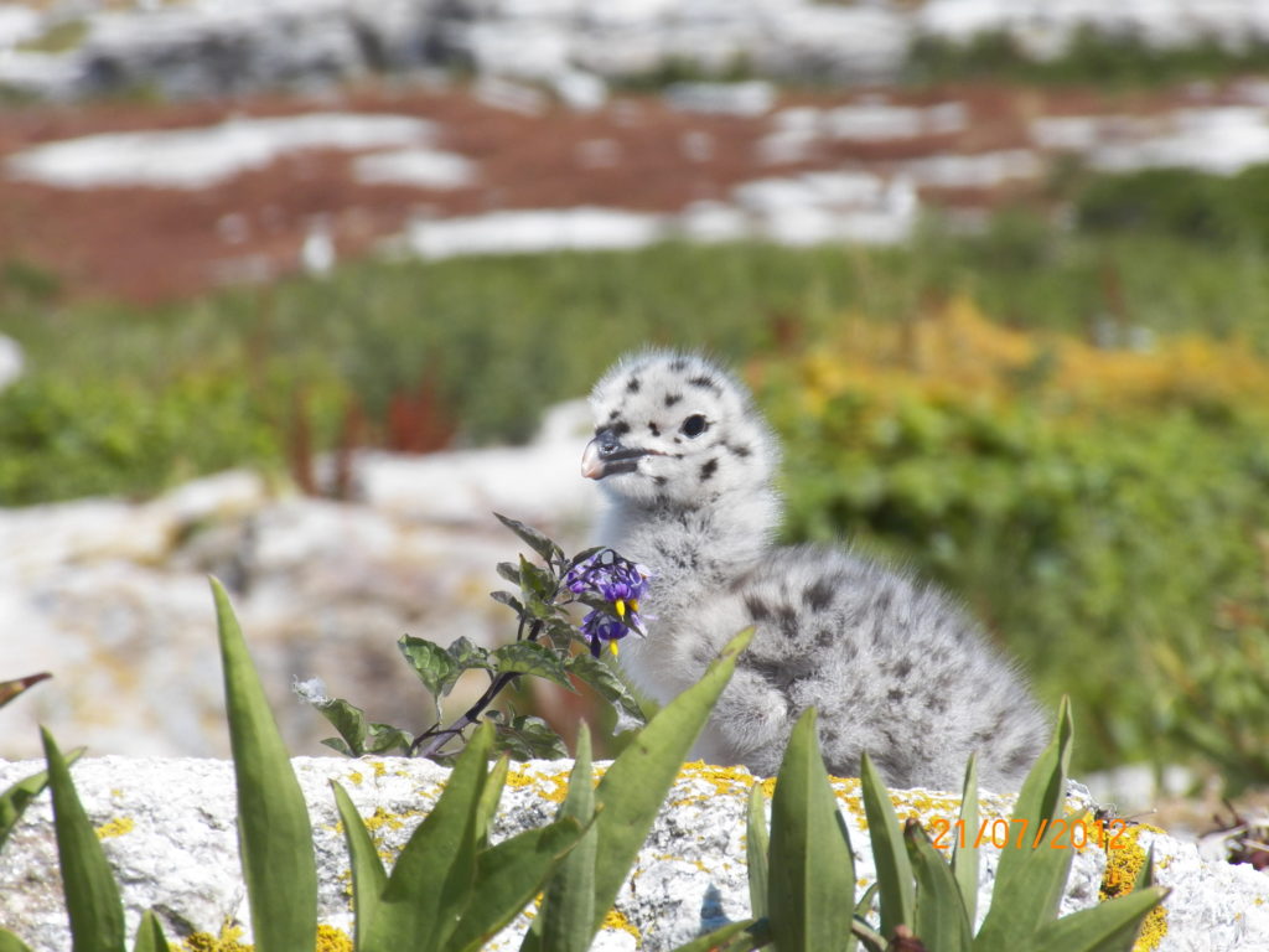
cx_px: 634
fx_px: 7479
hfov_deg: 9.7
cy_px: 476
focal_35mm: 204
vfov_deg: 7.3
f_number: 4.5
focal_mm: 36.7
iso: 125
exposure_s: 1/1250
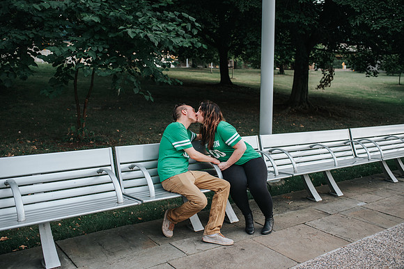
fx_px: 393
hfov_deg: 54.4
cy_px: 134
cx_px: 202
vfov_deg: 37.9
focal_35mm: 35
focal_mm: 35
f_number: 3.2
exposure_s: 1/800
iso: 560
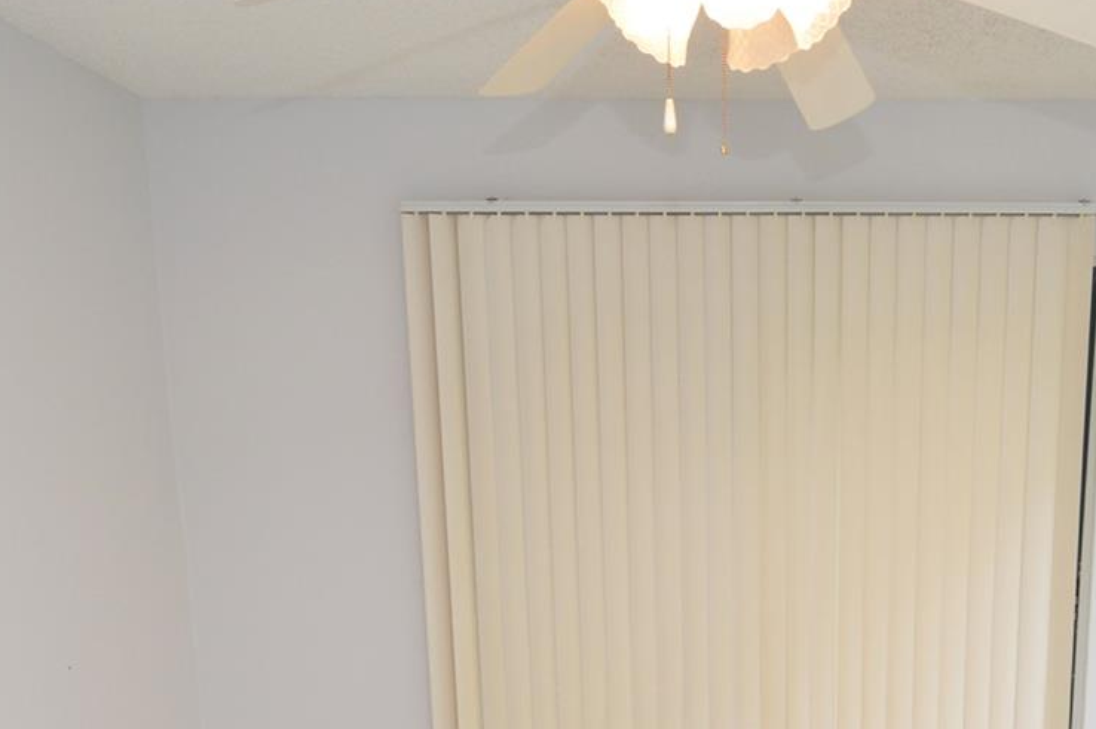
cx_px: 746
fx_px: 1186
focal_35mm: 39
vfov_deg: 31.0
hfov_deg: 48.6
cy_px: 771
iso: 400
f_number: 4.5
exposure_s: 1/80
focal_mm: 12
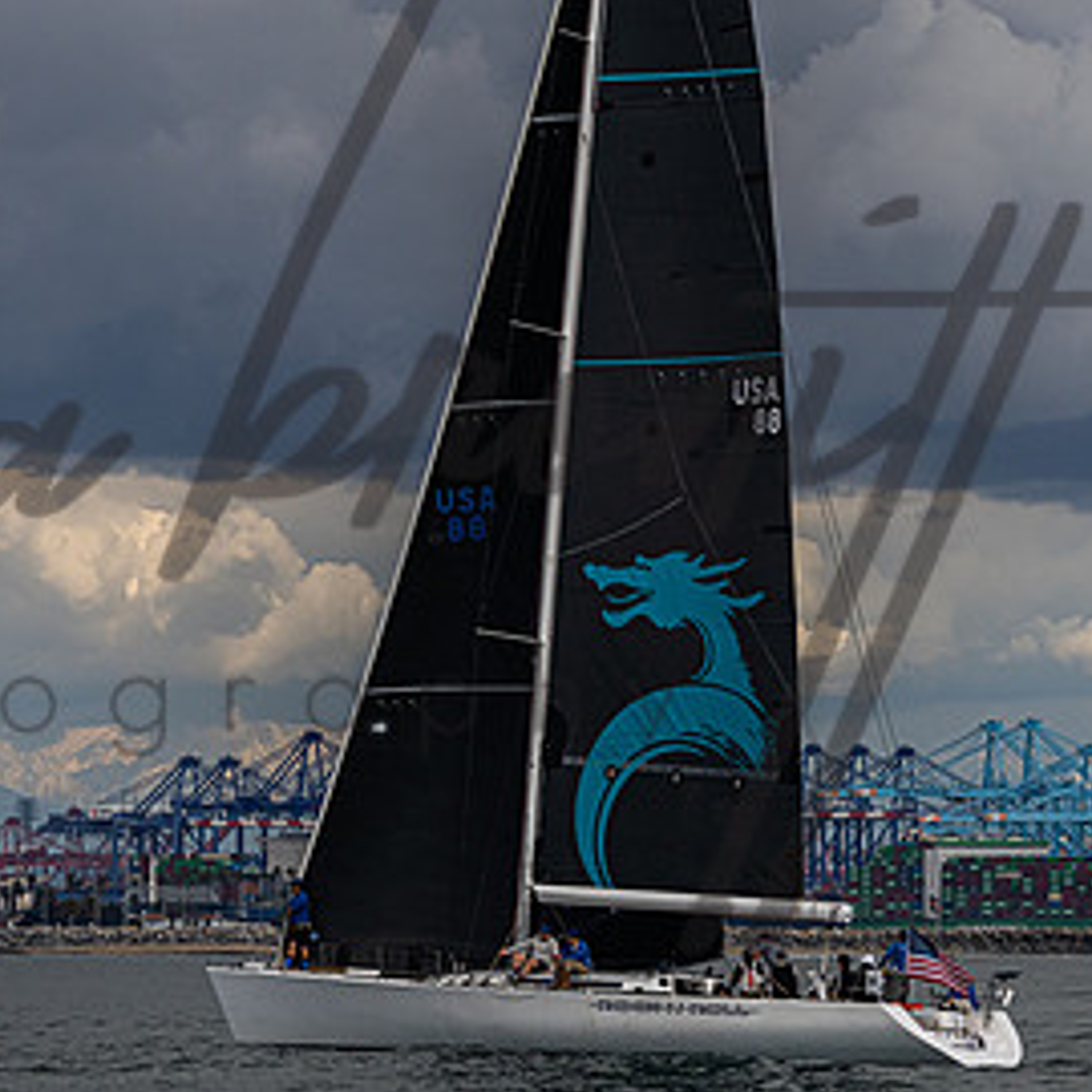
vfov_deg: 4.7
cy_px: 304
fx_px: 13170
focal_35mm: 369
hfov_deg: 4.7
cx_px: 674
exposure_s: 1/5000
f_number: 5.6
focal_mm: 175
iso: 400
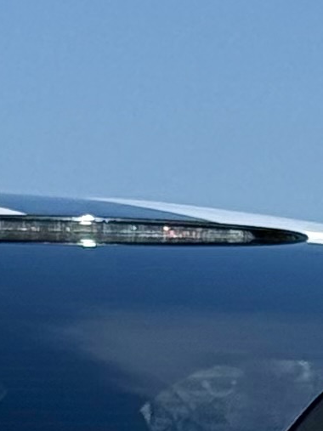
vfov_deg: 5.1
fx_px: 4755
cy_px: 951
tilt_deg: -2.8
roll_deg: -0.5
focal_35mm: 382
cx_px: -406
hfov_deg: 3.8
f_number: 1.78
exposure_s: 1/7874
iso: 64
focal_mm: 6.76
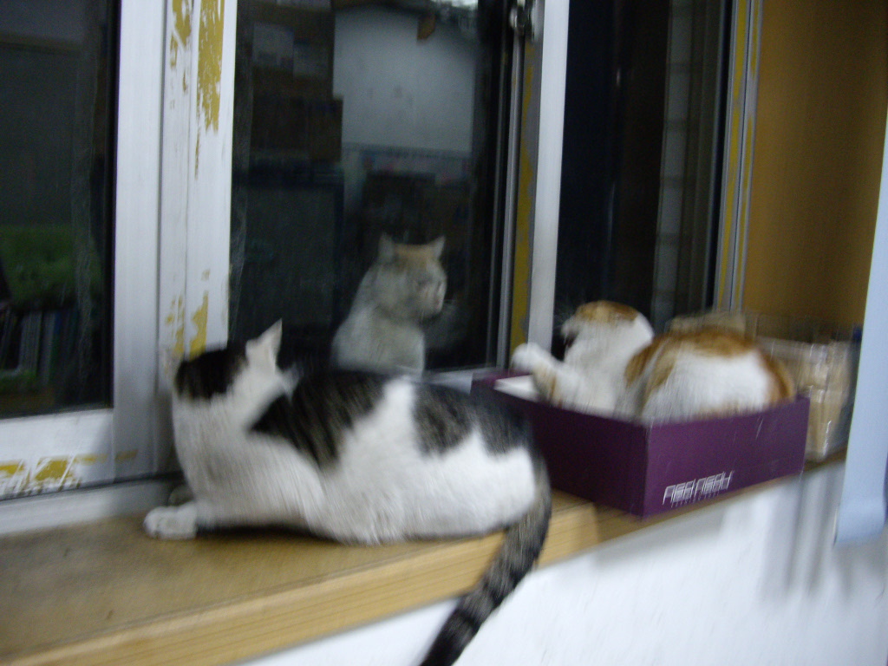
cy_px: 333
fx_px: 975
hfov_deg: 49.0
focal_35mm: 38
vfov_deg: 37.7
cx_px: 444
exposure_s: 1/15
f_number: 2.8
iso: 400
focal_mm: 7.9
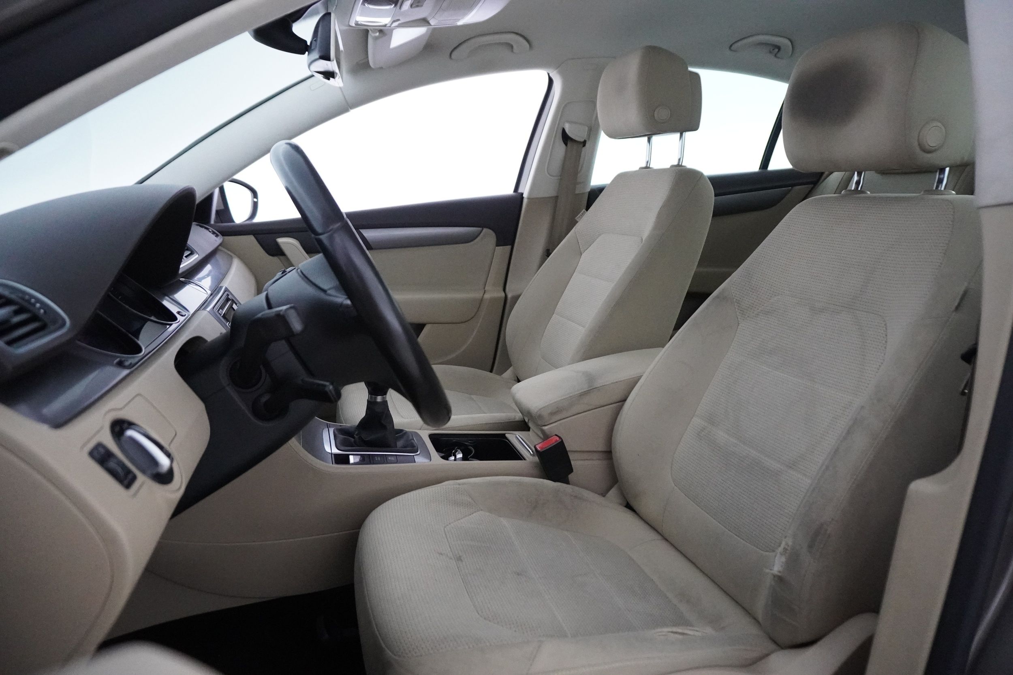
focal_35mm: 24
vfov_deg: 53.1
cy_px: 338
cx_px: 506
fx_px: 675
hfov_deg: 73.7
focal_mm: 16
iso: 6400
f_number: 3.5
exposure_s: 1/160
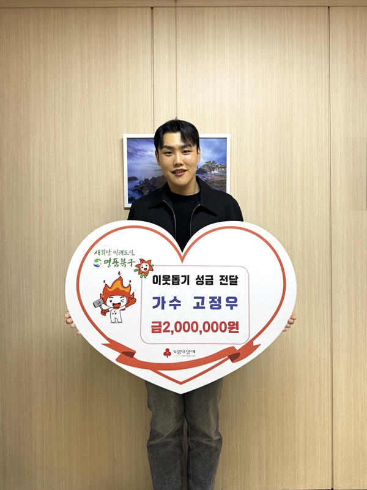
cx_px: 184
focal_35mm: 24
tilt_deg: -2.7
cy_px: 245
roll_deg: -1.4
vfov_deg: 71.6
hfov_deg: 56.8
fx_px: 339
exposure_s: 1/60
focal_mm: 6.76
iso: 160
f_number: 1.78
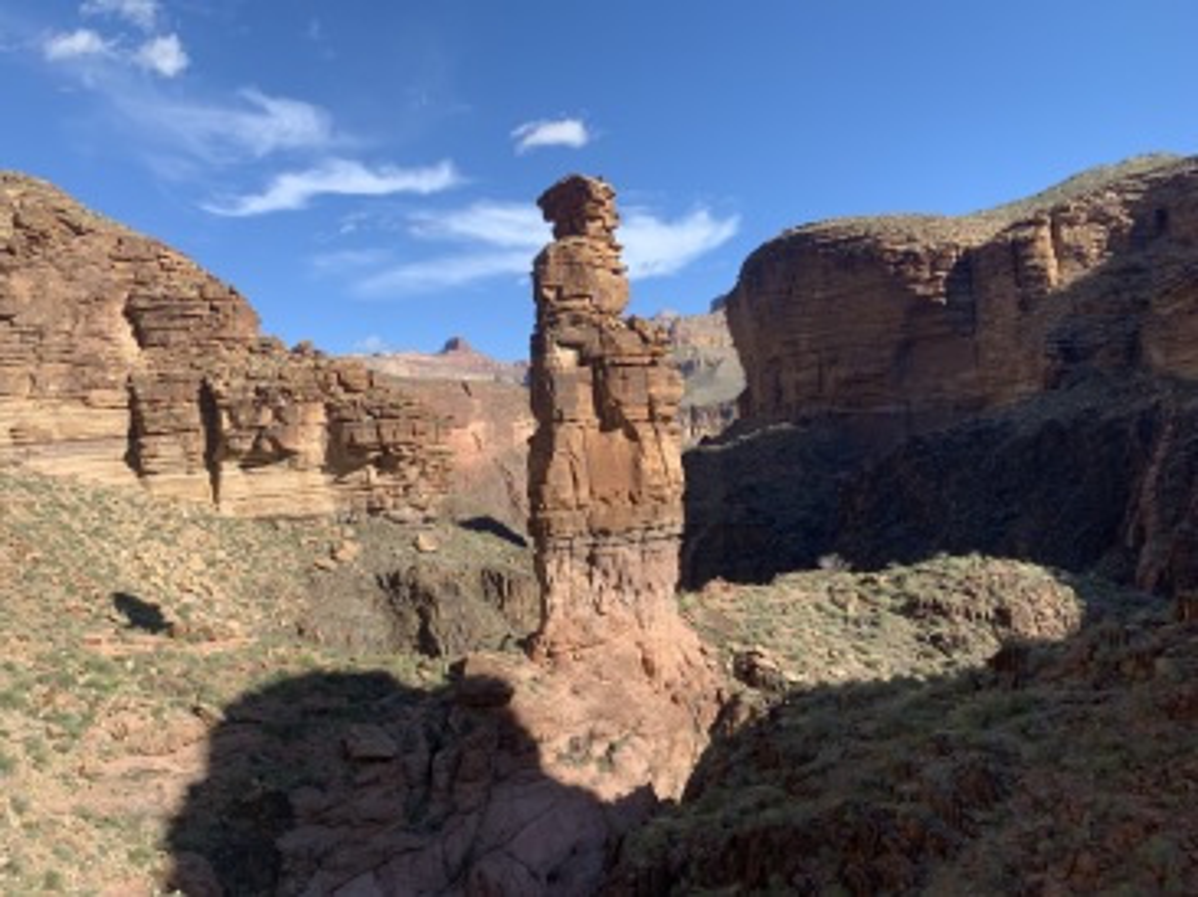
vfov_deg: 53.0
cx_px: 599
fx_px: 899
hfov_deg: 67.3
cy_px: 448
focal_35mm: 26
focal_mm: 4.25
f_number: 1.8
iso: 25
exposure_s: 1/1332
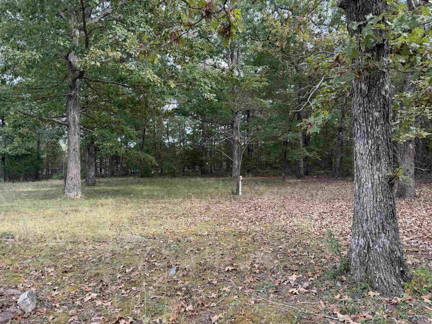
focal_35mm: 24
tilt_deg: -1.0
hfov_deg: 71.6
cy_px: 162
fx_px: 300
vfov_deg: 56.8
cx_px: 216
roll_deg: -0.4
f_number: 1.78
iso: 80
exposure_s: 1/385
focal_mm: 6.76
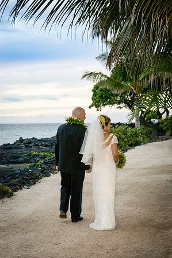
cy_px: 129
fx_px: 517
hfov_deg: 18.9
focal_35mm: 72
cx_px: 86
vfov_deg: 28.1
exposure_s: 1/25
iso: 250
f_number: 4.8
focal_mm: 48
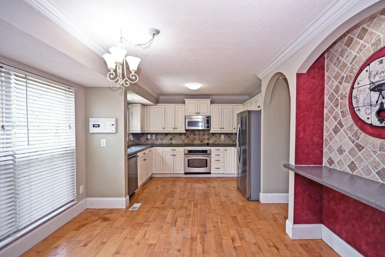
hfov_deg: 96.7
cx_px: 202
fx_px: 171
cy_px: 134
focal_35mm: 16
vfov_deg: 73.7
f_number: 4
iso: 200
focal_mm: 14
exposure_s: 1/60
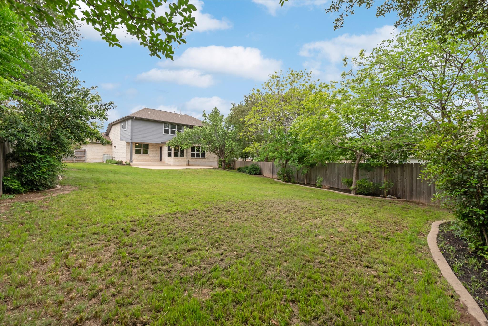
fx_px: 190
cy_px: 163
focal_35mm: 14
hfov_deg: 104.2
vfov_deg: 81.2
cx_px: 244
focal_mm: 14
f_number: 8
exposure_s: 1/80
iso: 400
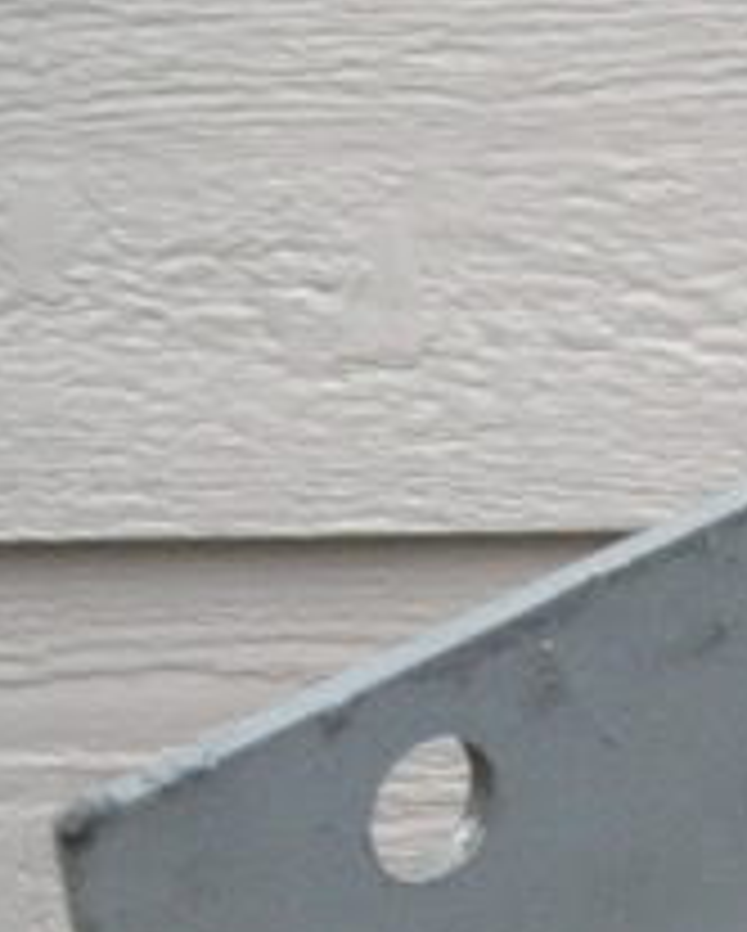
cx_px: 1206
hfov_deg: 11.1
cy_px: 689
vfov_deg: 14.5
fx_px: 3643
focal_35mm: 132
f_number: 2.8
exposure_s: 1/57.7
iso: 400
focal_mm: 5.7
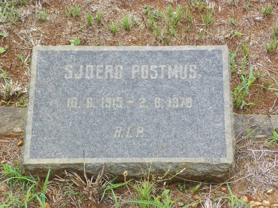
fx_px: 803
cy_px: 104
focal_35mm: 100
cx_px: 139
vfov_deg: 14.8
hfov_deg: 19.6
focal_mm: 17.8
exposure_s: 1/160
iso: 64
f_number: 4
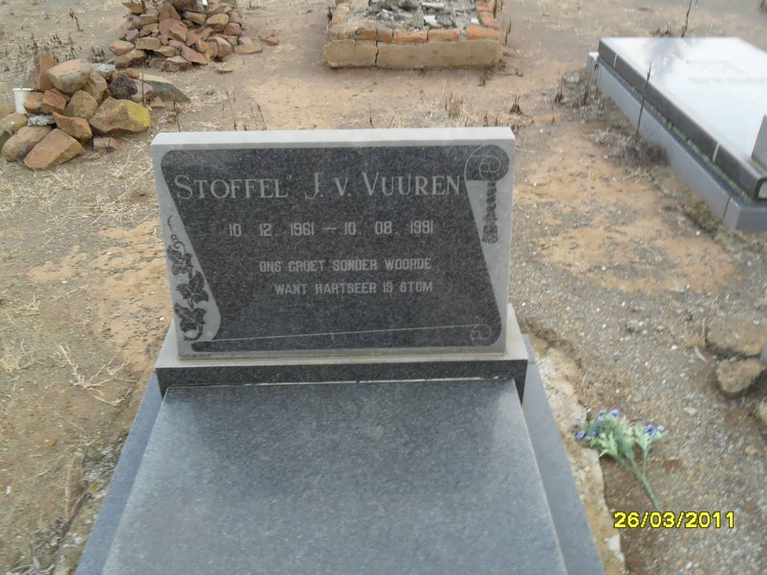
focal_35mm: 32
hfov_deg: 56.8
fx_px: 709
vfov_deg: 44.2
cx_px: 384
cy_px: 288
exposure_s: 1/90
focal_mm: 5.7
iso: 100
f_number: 3.7
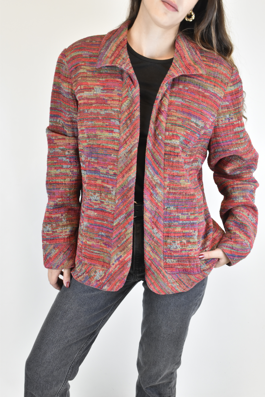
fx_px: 480
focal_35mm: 44
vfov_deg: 45.0
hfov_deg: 30.8
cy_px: 198
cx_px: 132
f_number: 13
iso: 1600
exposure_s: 1/25
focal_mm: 29
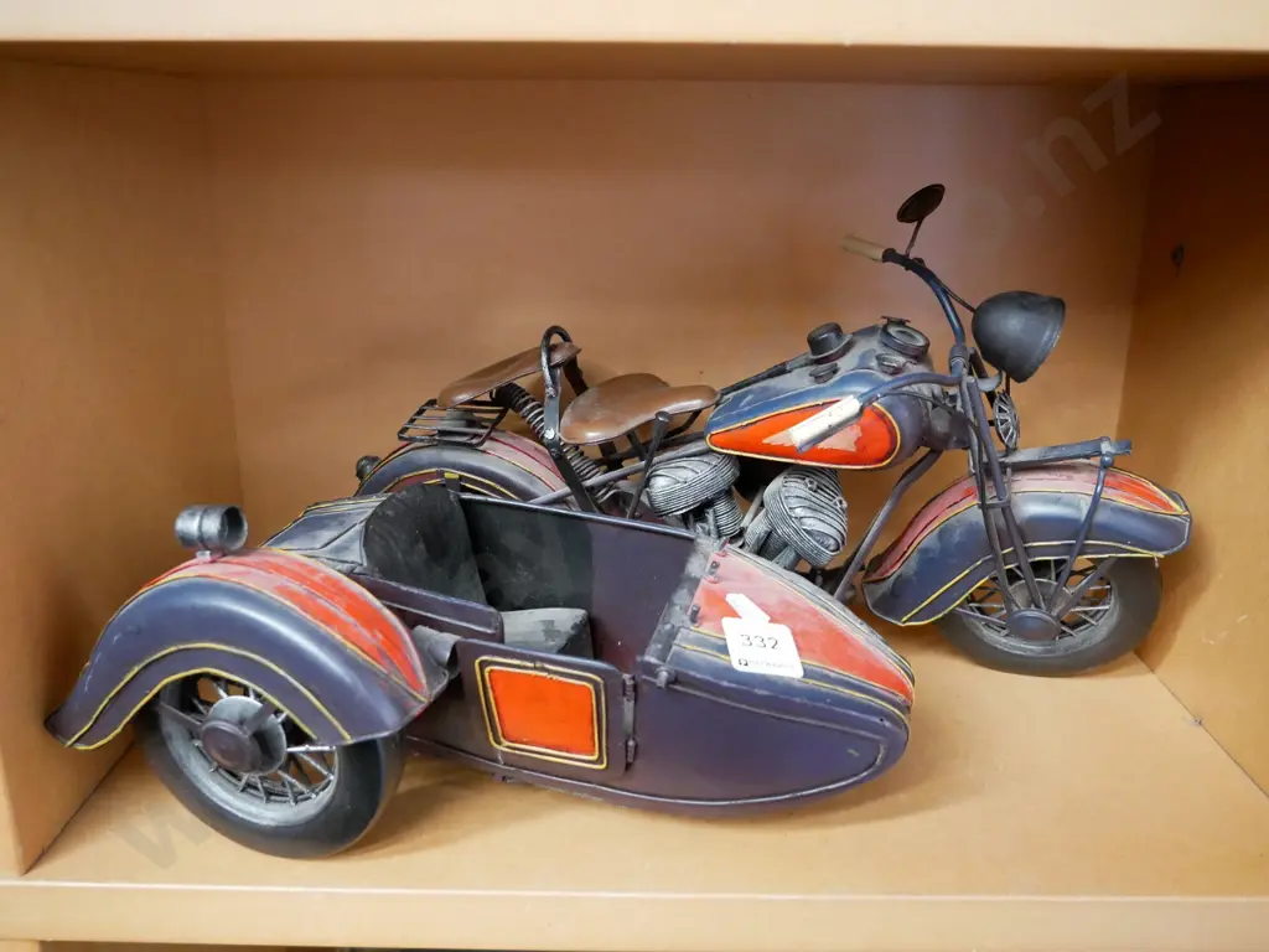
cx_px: 634
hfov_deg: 60.0
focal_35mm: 30
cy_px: 476
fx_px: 1100
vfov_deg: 46.8
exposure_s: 1/40
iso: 3200
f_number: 4
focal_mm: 15
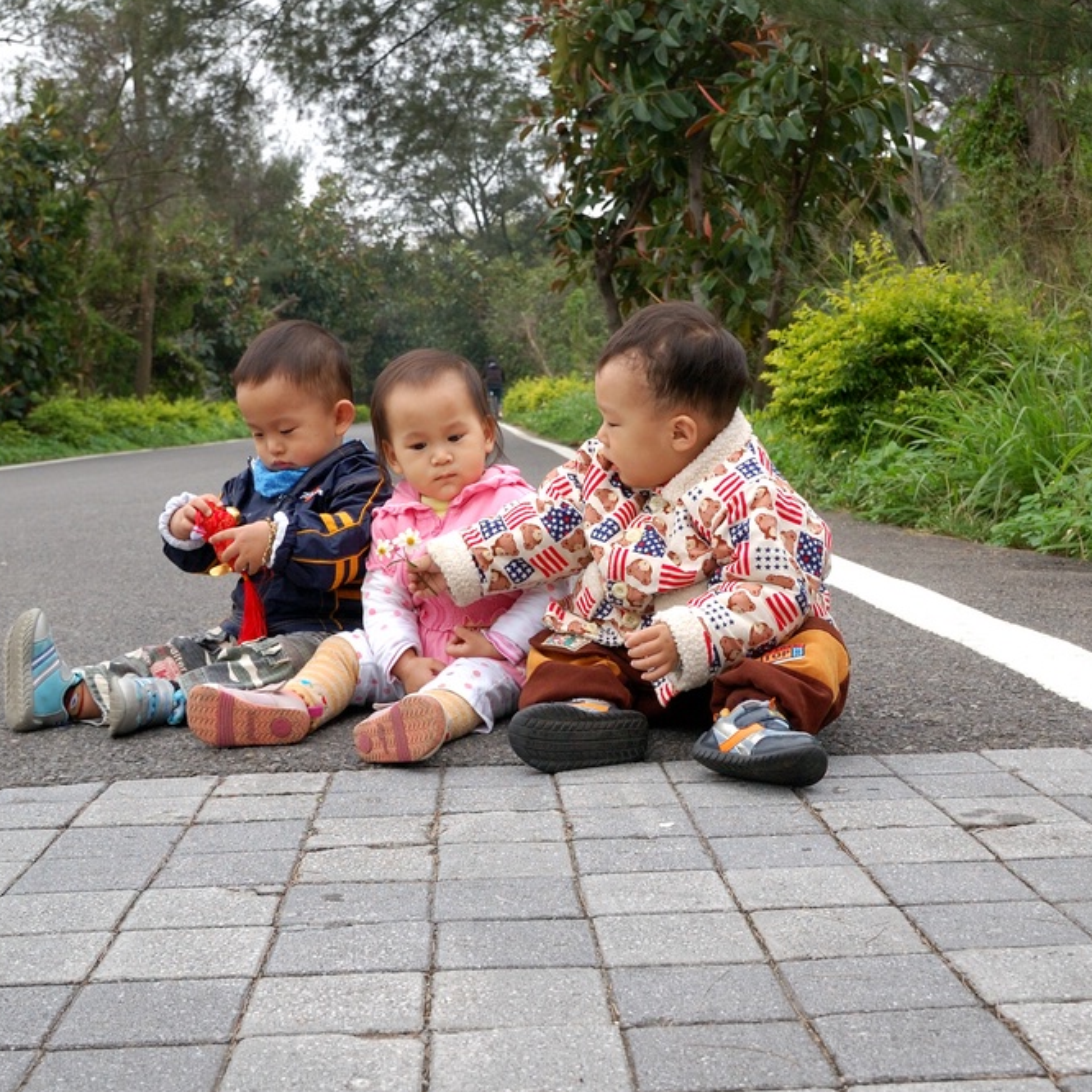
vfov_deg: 36.1
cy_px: 547
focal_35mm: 47
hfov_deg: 36.0
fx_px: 1677
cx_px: 582
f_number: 5.6
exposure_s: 1/160
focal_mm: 24
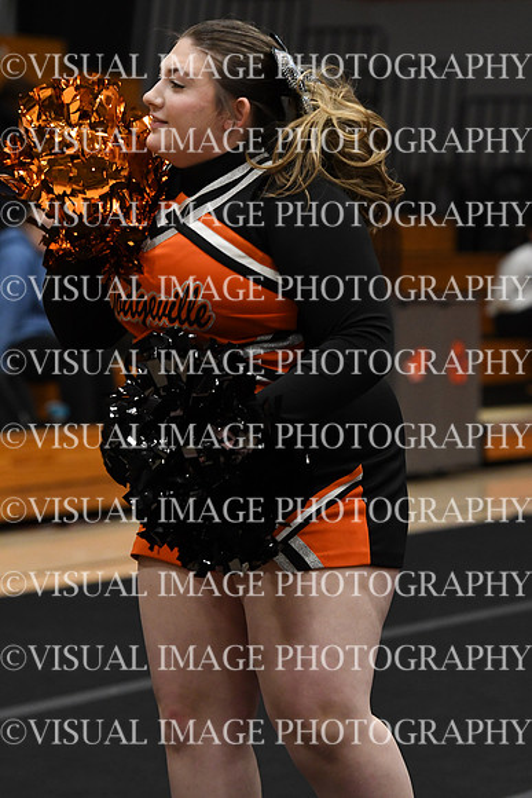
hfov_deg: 7.3
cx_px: 266
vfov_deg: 11.0
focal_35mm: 187
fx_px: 4142
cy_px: 399
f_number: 4
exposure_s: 1/400
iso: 4000
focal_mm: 125
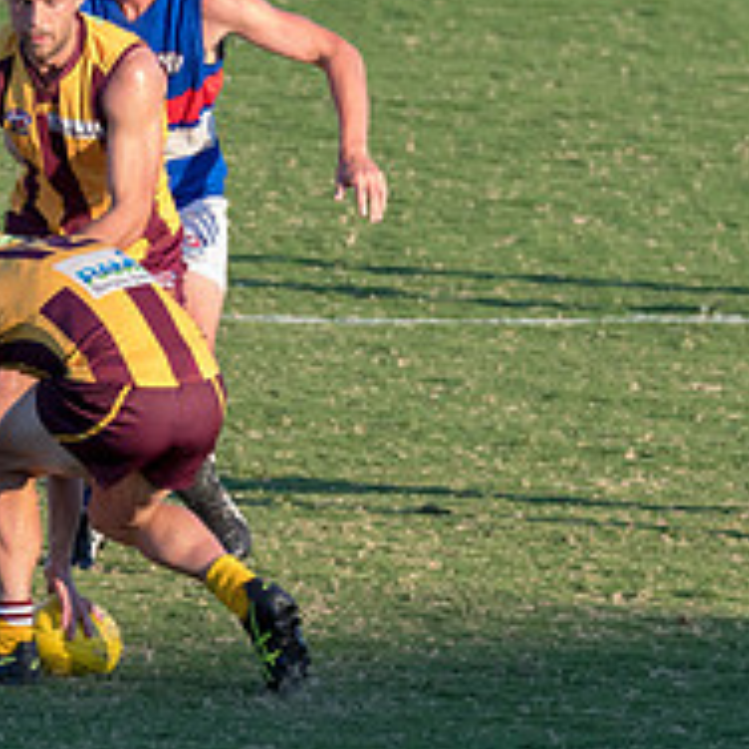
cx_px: -8
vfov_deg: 1.6
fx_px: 26928
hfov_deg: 1.6
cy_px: 95
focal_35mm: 1100
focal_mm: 280
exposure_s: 1/640
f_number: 7.1
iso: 800
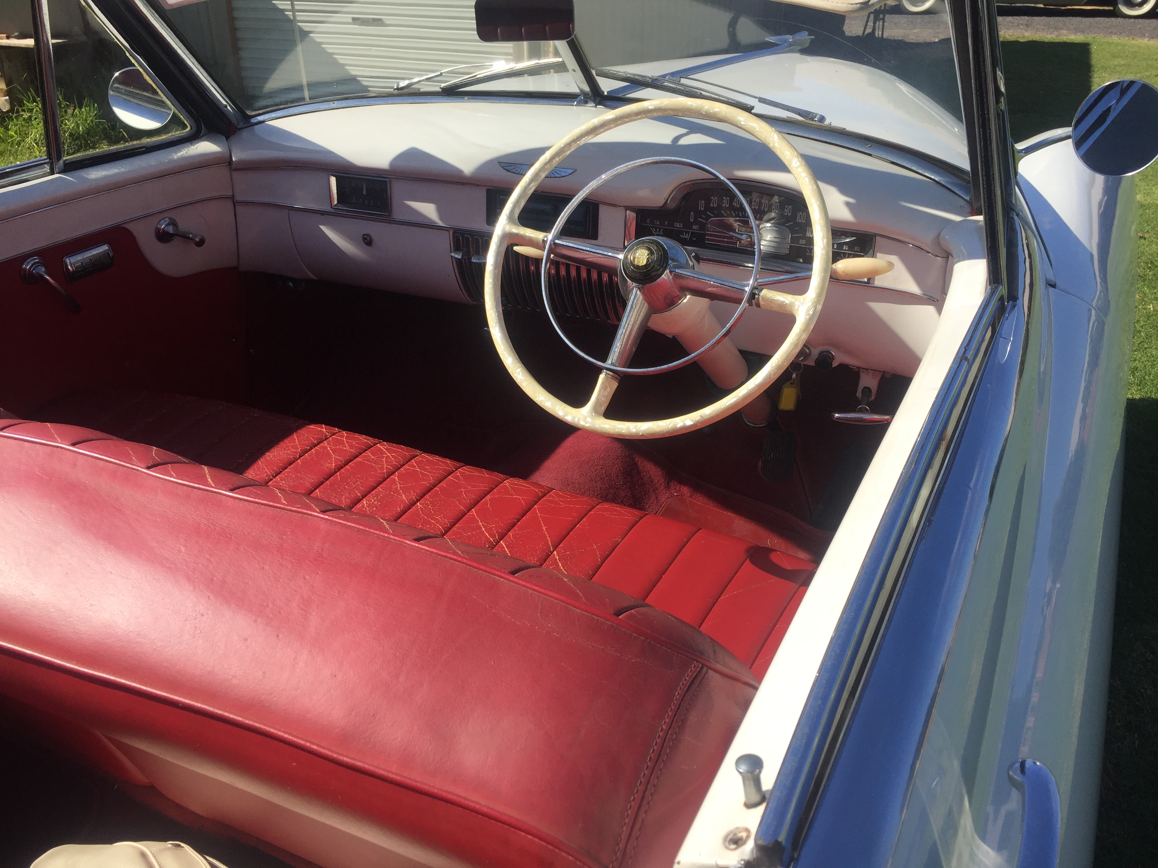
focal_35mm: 29
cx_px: 579
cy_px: 434
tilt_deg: -27.3
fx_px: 970
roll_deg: -0.1
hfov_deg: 61.7
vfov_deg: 48.2
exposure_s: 1/2083
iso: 32
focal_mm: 4.15
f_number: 2.2
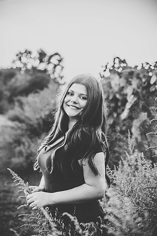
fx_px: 392
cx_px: 78
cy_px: 118
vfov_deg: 33.4
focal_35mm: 60
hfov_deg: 22.6
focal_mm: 60
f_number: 2.8
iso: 1000
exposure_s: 1/100
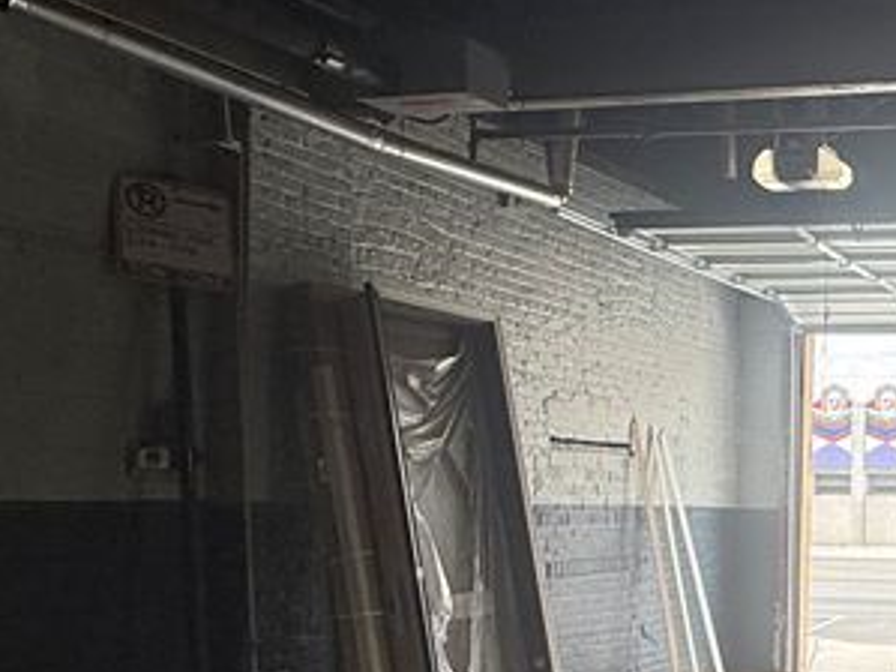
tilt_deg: +1.9
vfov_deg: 29.8
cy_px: 495
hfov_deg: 33.6
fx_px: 1242
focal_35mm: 48
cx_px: 1028
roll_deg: +1.3
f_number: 2.2
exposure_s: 1/220
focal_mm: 2.22
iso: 50
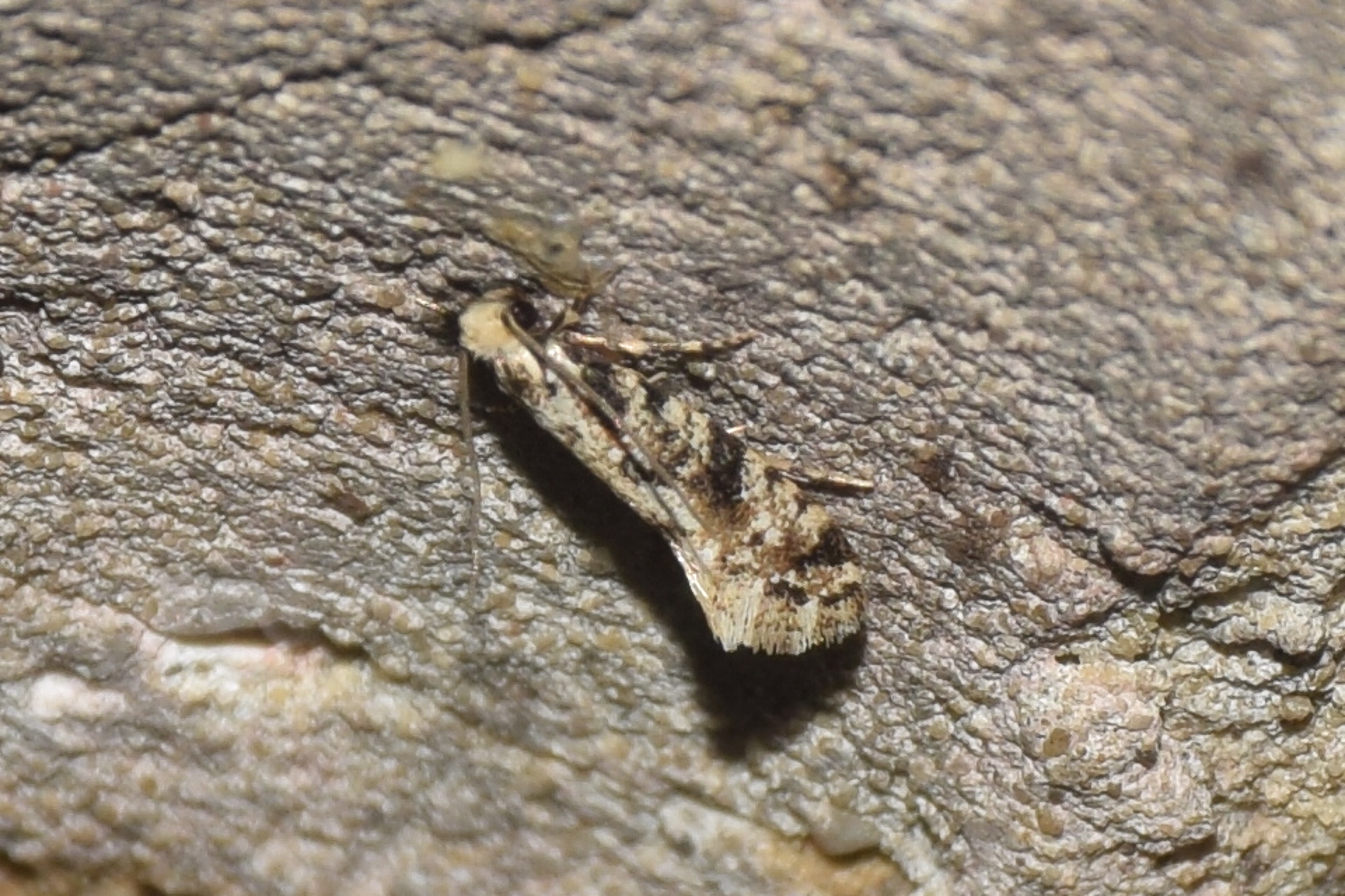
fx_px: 7845
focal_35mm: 210
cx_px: 672
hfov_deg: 9.8
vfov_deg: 6.5
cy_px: 448
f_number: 13
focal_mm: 140
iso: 100
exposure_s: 1/160
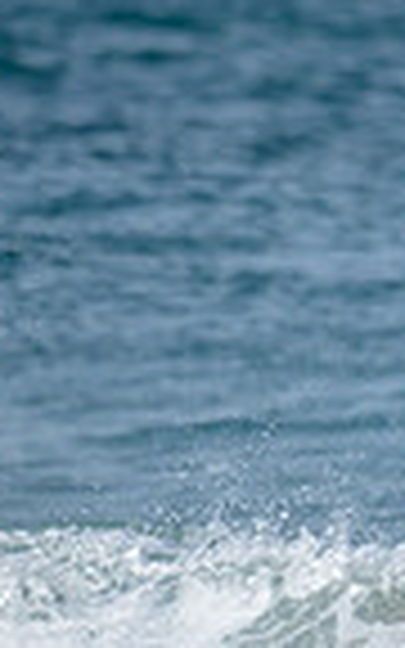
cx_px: 1058
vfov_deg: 0.6
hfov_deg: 0.4
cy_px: 637
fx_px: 57872
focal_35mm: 3277
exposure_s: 1/2500
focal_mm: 800
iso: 220
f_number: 6.3
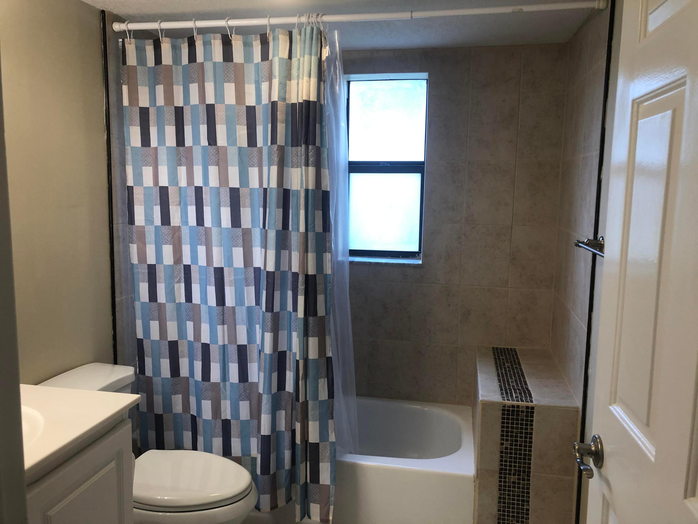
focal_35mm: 28
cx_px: 349
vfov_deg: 49.7
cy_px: 262
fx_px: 565
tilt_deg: -7.7
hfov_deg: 63.4
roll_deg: -0.6
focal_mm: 3.99
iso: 25
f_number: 1.8
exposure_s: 1/40
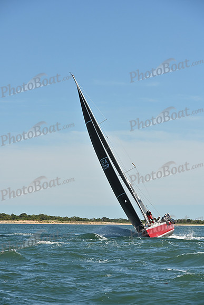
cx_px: 102
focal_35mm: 140
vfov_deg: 14.7
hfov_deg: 9.8
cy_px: 152
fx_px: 1189
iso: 320
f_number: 8
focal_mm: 140
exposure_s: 1/1600
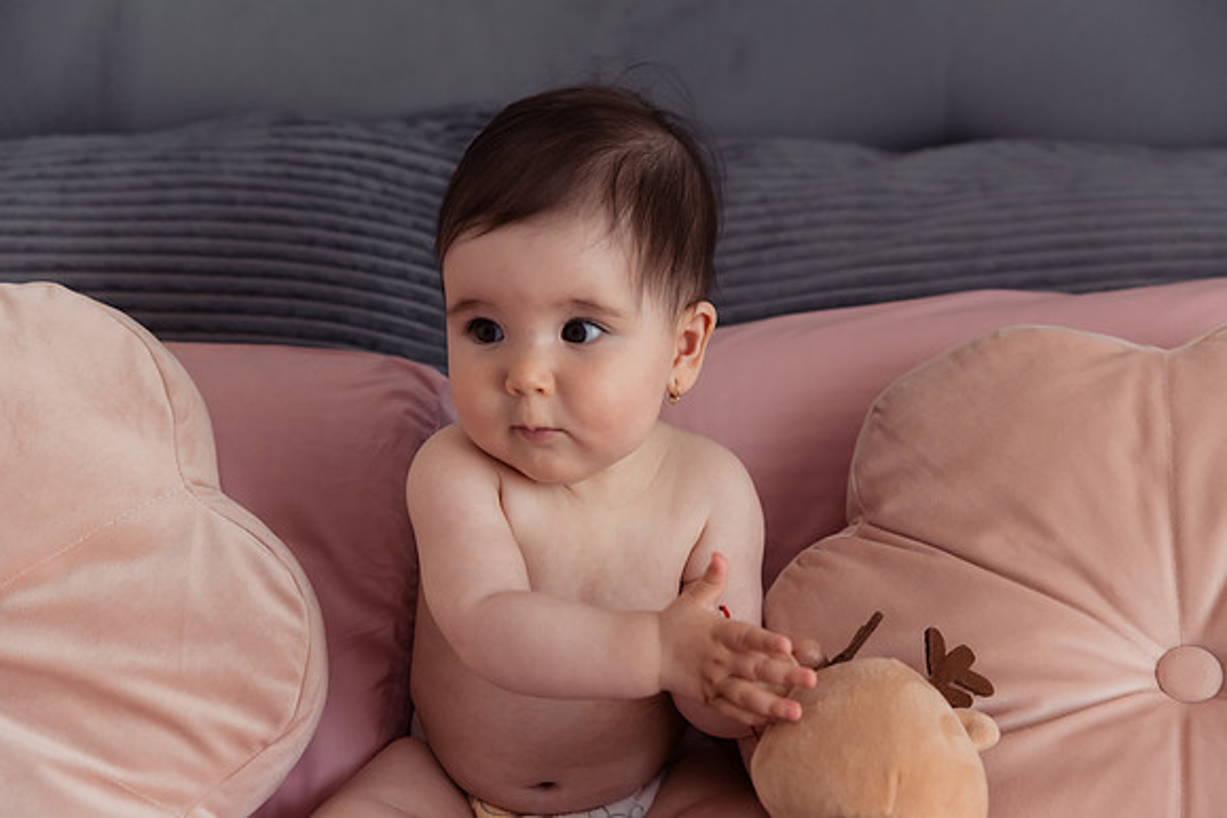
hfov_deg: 27.8
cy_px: 407
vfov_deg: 18.7
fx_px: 2483
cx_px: 629
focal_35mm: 73
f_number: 3.2
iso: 800
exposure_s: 1/250
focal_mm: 70
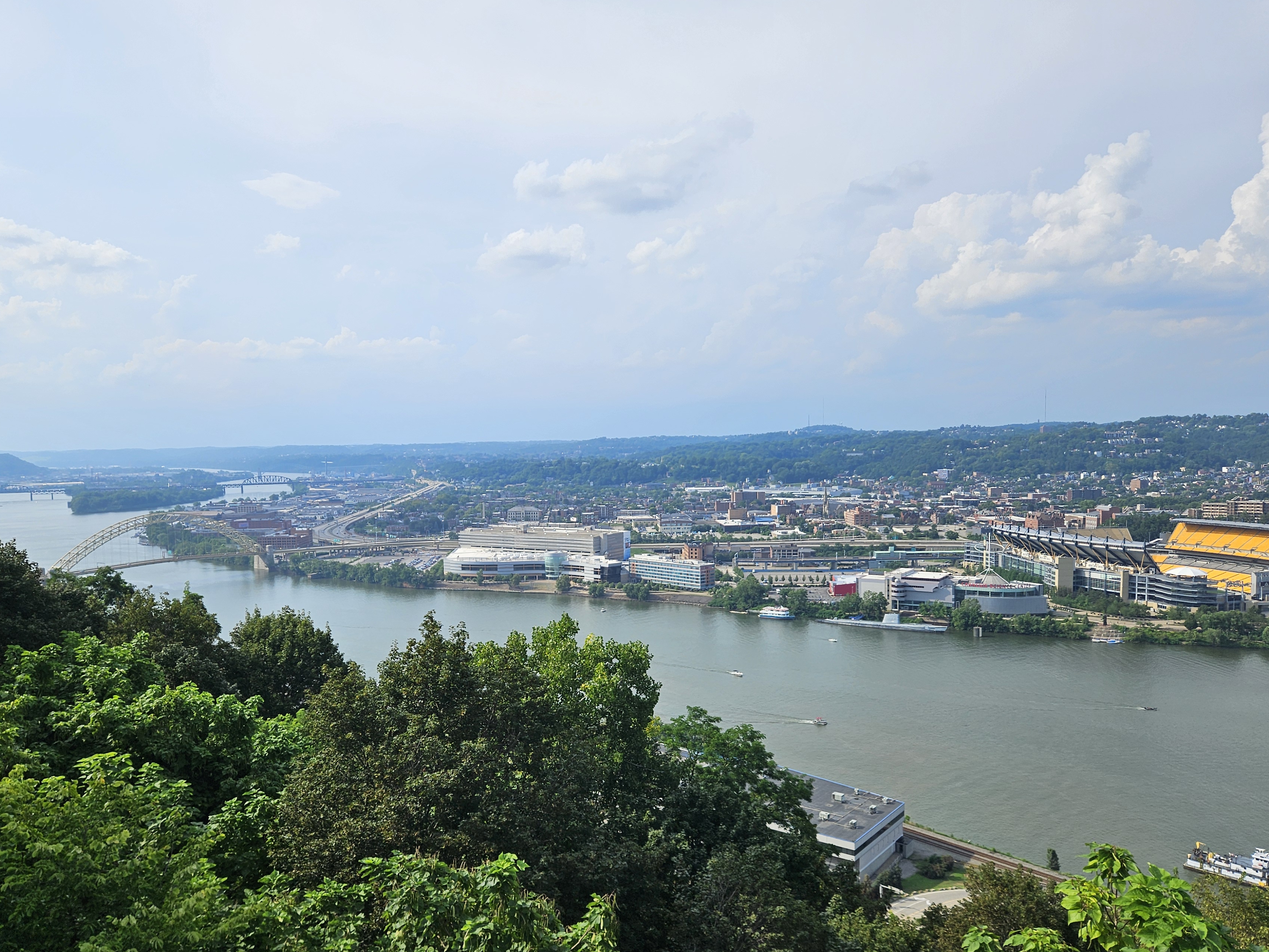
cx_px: 579
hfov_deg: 65.2
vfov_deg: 51.2
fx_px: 990
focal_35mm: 27
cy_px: 536
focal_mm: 5.4
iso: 25
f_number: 1.8
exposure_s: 1/2352
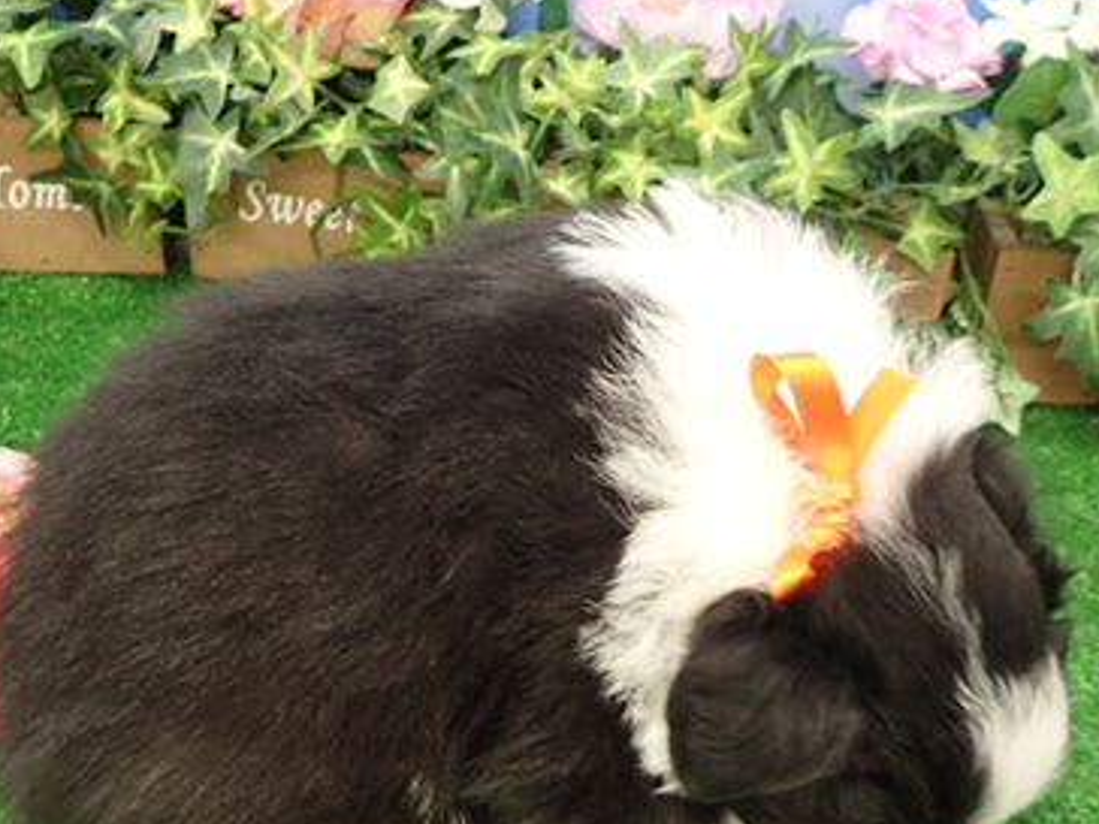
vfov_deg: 32.8
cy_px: 468
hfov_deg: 42.9
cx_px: 571
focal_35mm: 44
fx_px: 1397
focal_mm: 4.5
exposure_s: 1/40
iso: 400
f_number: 2
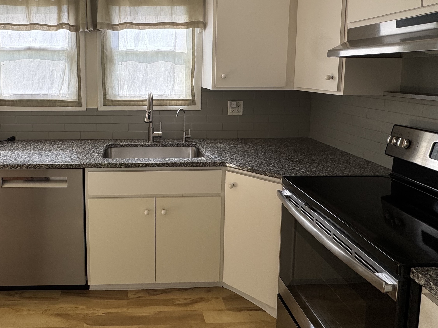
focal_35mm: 25
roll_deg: +0.2
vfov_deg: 53.5
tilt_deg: -6.4
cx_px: 149
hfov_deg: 67.7
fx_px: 316
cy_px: 103
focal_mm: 2.22
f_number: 2.2
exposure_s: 1/99
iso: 50
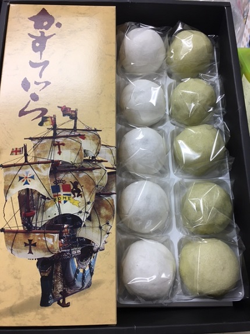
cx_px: 125
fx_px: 279
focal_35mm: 29
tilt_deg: -48.9
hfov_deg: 48.2
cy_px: 167
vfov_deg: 61.6
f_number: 2.2
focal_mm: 4.15
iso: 25
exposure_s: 1/40
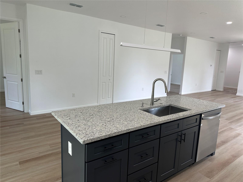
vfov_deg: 56.8
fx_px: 168
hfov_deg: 71.6
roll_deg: -2.3
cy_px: 91
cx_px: 122
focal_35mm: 24
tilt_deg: -6.5
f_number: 1.78
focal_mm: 6.86
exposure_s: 1/120
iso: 80
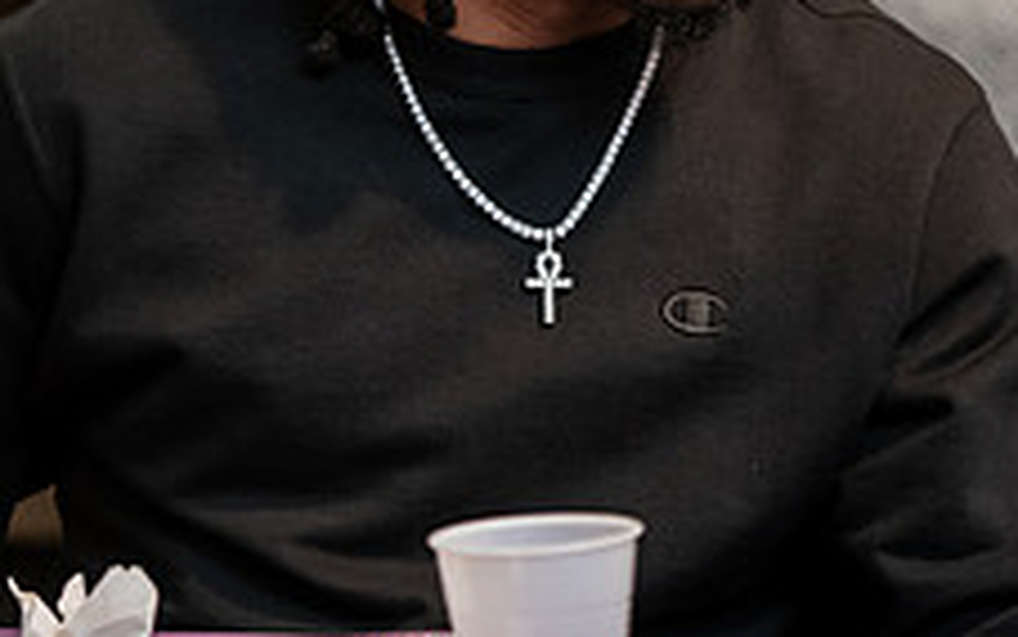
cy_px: -227
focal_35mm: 292
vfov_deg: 4.5
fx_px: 8103
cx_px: 614
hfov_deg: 7.2
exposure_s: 1/200
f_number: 3.2
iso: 2500
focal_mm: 112
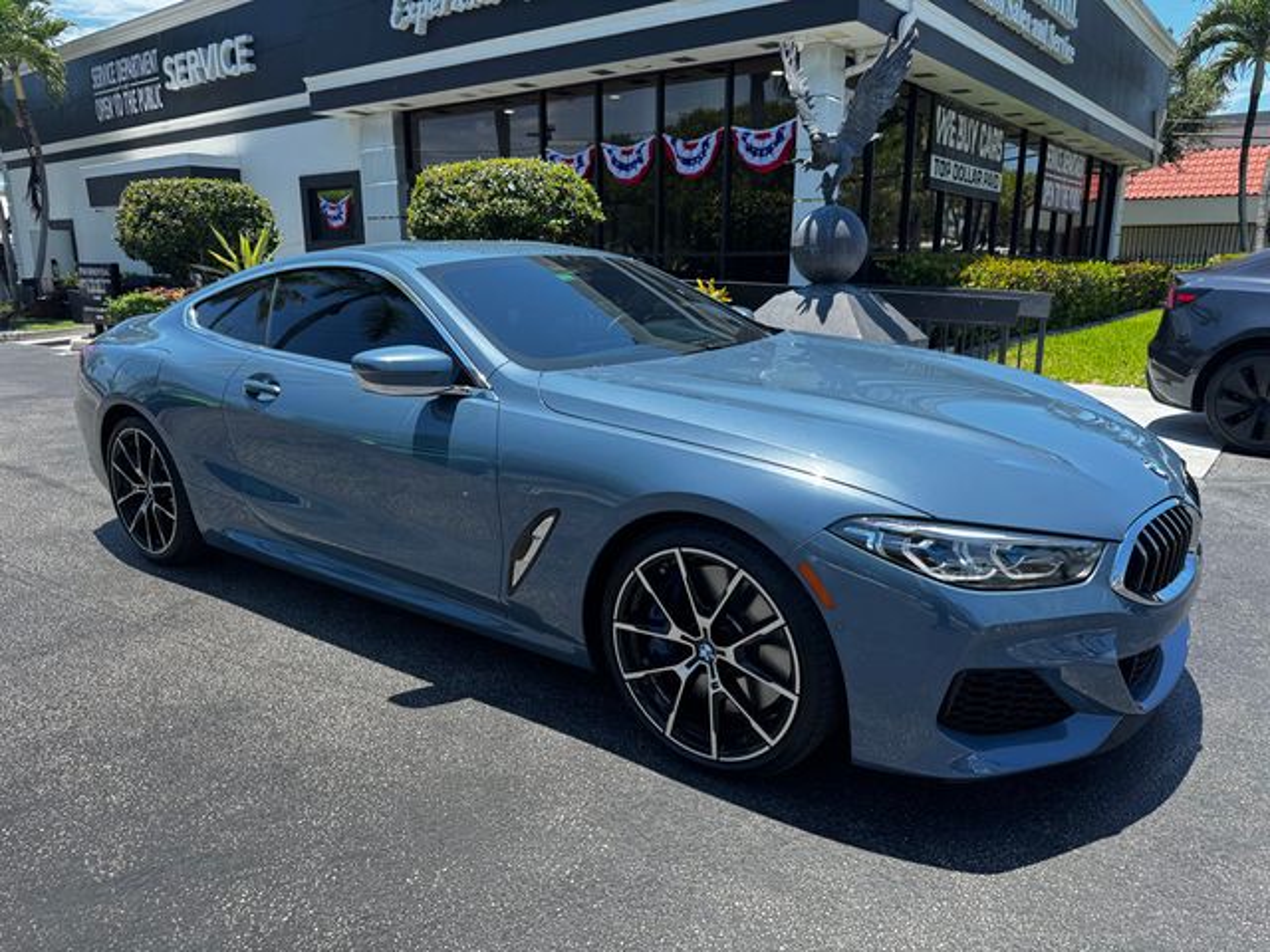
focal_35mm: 24
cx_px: 635
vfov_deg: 56.8
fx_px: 881
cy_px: 476
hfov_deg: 71.6
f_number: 1.78
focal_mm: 6.76
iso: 80
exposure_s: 1/1094
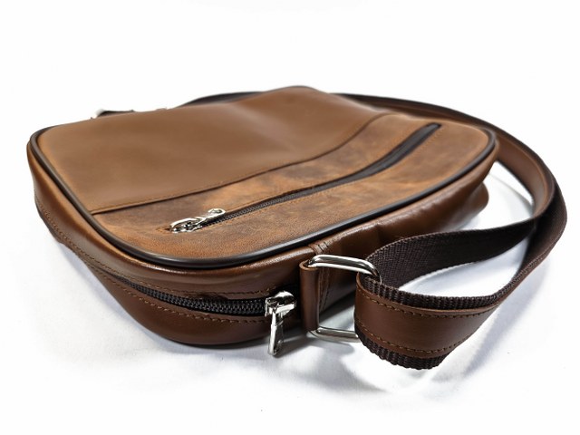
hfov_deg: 73.9
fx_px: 385
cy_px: 218
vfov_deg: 58.9
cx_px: 290
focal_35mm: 23
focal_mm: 6.3
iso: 12
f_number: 1.7
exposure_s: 1/100
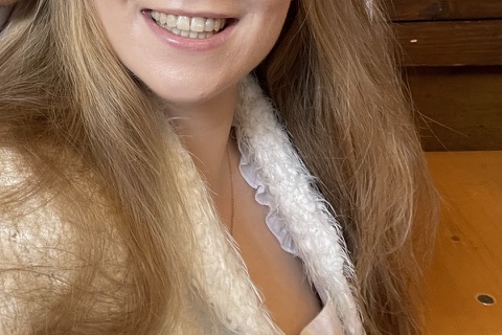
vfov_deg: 24.4
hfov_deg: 37.6
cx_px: 108
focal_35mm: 51
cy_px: -47
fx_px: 711
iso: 125
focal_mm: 2.71
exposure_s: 1/33
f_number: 2.2
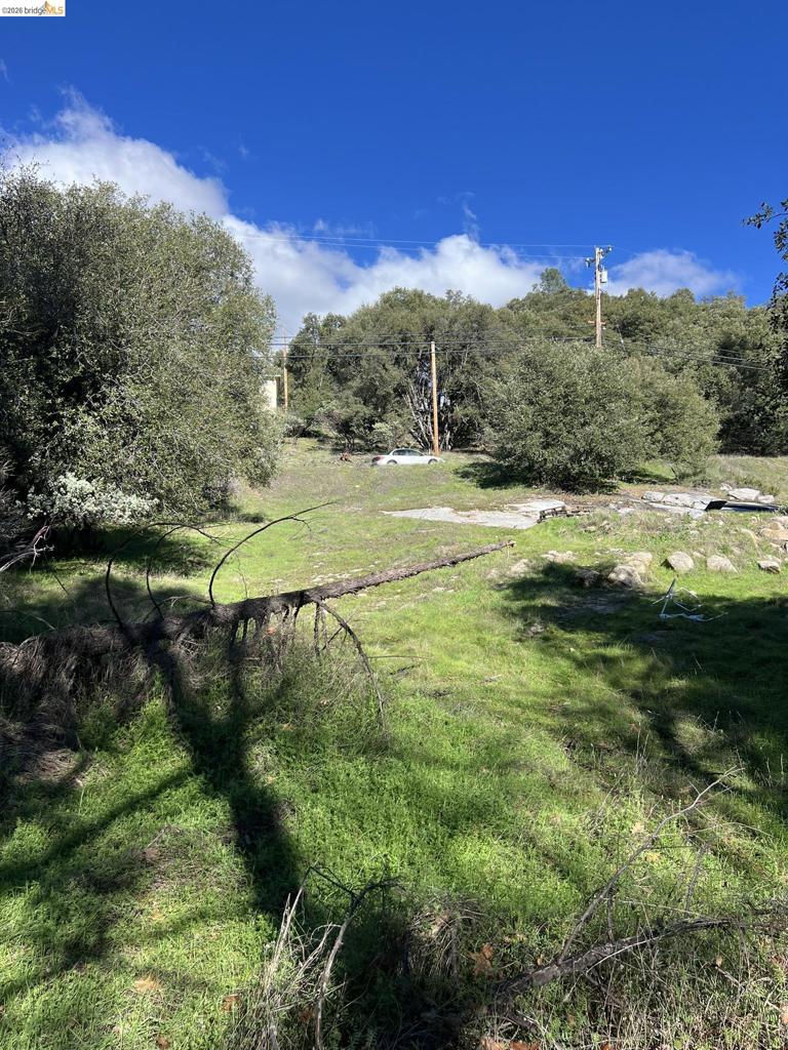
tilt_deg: +5.4
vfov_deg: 67.3
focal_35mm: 26
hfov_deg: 53.1
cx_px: 394
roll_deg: +2.2
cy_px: 525
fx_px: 789
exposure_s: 1/2083
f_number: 1.5
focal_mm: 5.7
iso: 50
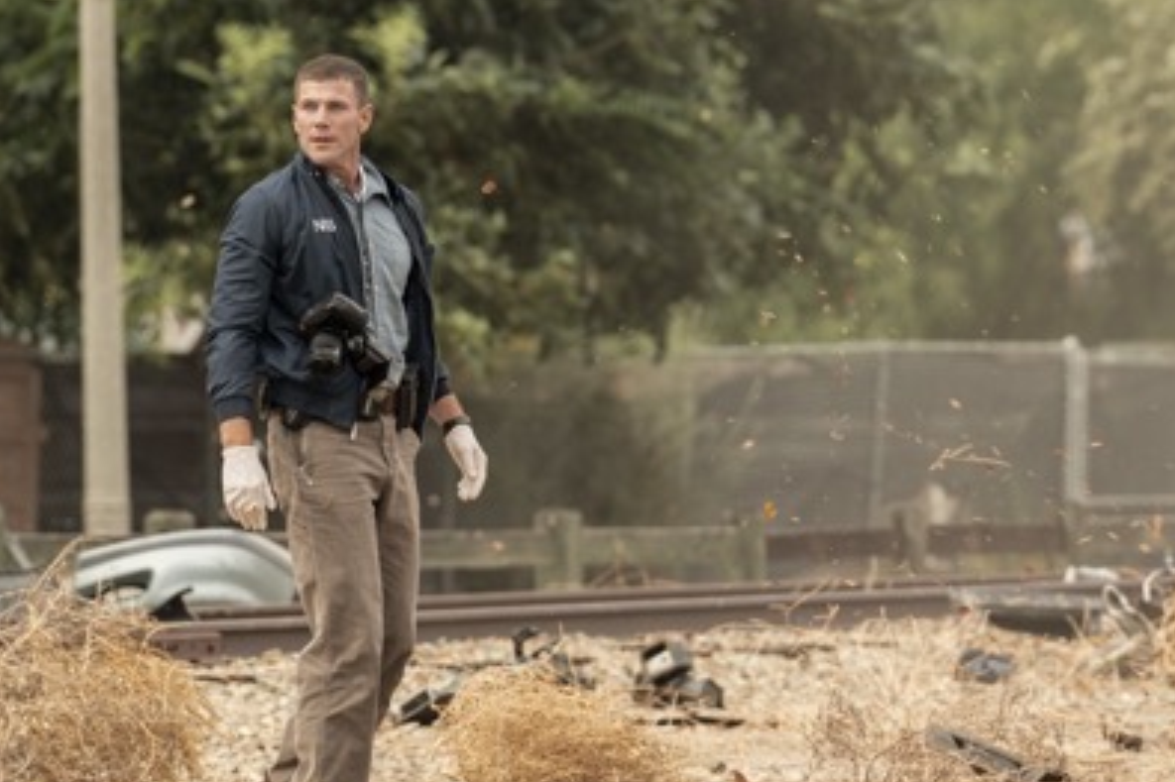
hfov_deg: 5.8
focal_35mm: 354
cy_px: 418
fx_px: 11549
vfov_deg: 3.9
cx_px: 503
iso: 1000
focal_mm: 280
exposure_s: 1/320
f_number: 5.6
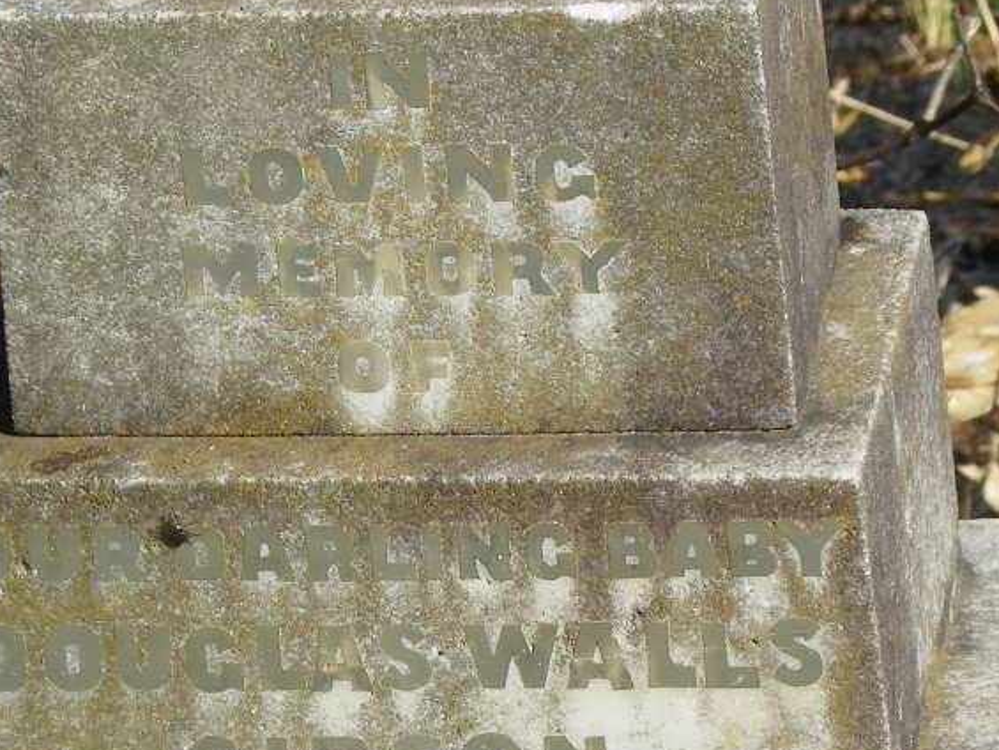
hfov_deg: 4.6
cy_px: 723
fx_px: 12499
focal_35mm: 433
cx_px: 424
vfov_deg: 3.4
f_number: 5
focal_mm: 36.3
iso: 64
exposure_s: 1/320
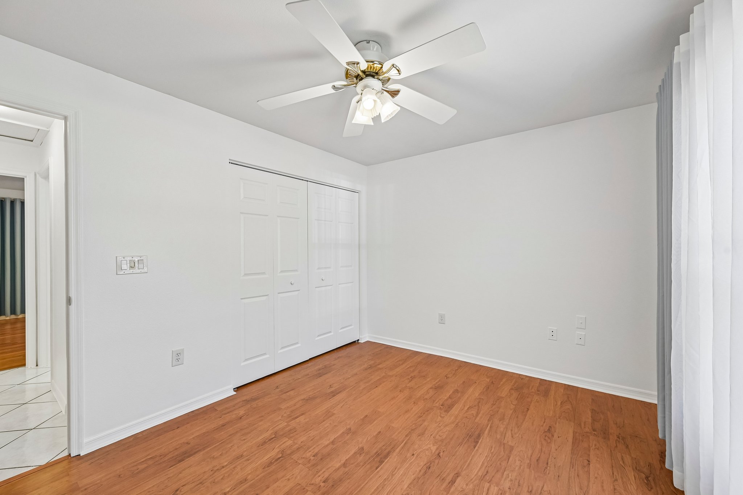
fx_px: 289
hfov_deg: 104.3
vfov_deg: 81.2
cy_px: 248
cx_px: 372
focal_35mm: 14
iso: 400
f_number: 8
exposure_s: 1/40
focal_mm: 14
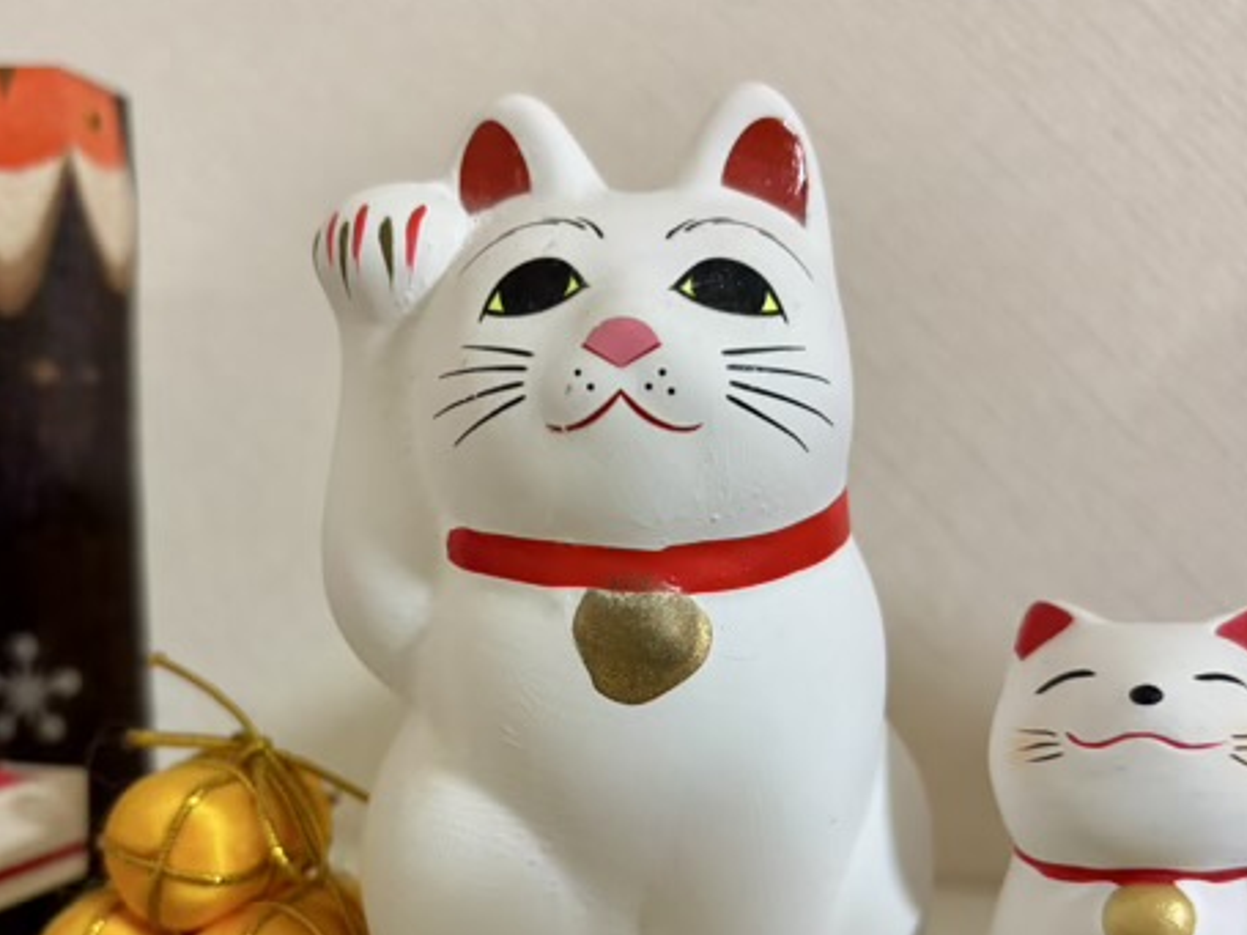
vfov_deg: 35.4
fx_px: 1441
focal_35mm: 40
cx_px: 603
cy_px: 657
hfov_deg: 46.8
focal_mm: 5.96
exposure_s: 1/50
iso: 320
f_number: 1.6
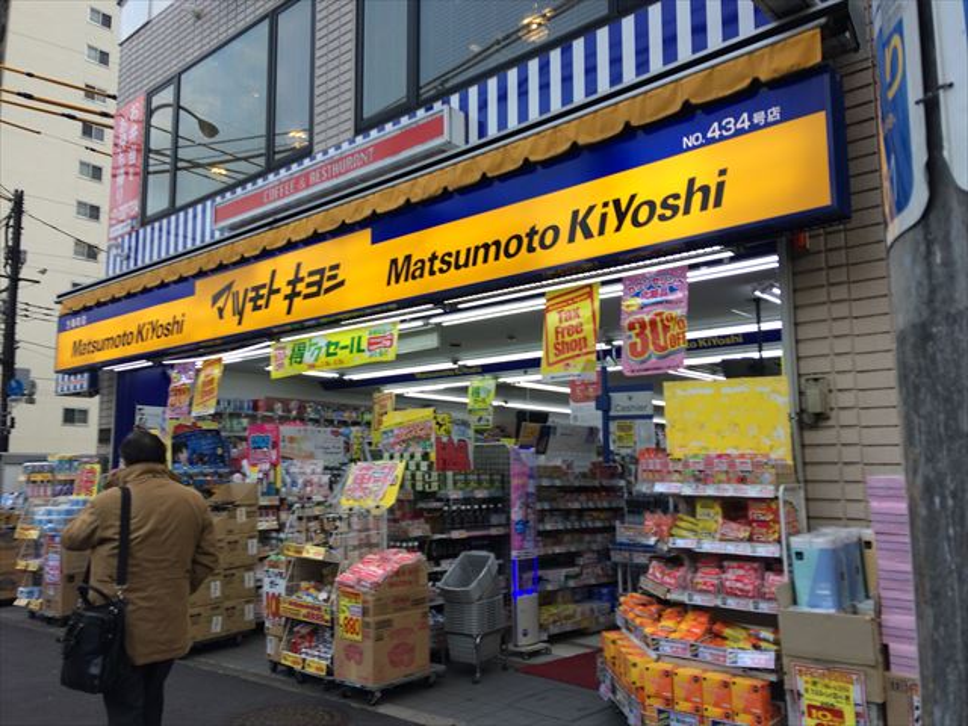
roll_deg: -0.2
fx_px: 811
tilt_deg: +6.0
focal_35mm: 29
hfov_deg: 61.7
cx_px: 484
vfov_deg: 48.2
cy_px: 363
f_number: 2.2
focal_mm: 4.15
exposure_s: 1/155
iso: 32
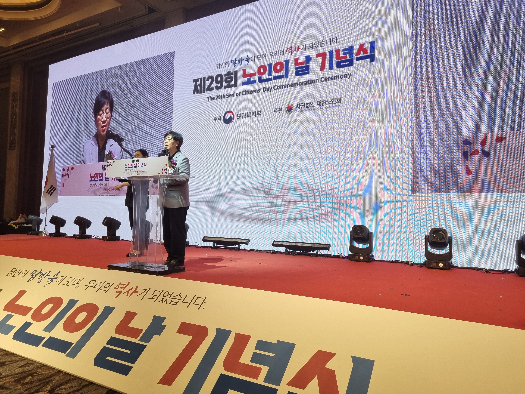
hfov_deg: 67.3
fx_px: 394
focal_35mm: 26
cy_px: 197
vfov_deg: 53.1
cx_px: 262
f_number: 1.8
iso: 64
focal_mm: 5.4
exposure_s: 1/120
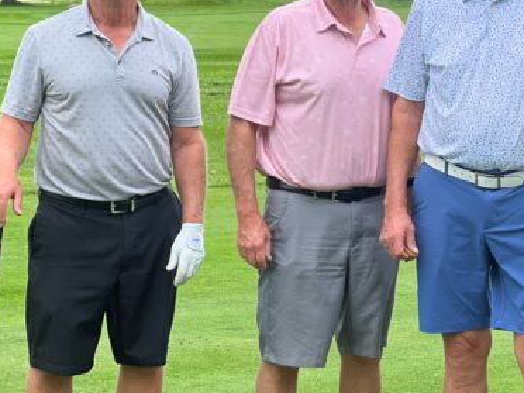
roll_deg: -1.1
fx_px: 2407
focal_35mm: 159
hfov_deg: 12.4
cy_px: 218
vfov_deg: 9.3
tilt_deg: -5.0
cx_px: 442
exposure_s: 1/177
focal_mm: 9
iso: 25
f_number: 2.8
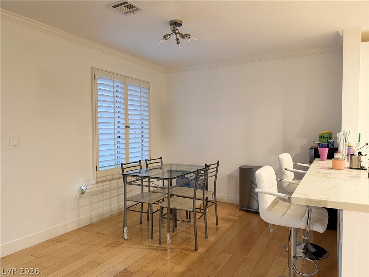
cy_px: 138
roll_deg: +0.2
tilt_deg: -2.9
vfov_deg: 56.8
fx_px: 256
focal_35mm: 24
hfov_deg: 71.6
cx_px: 184
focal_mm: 6.76
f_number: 1.78
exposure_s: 1/60
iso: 400
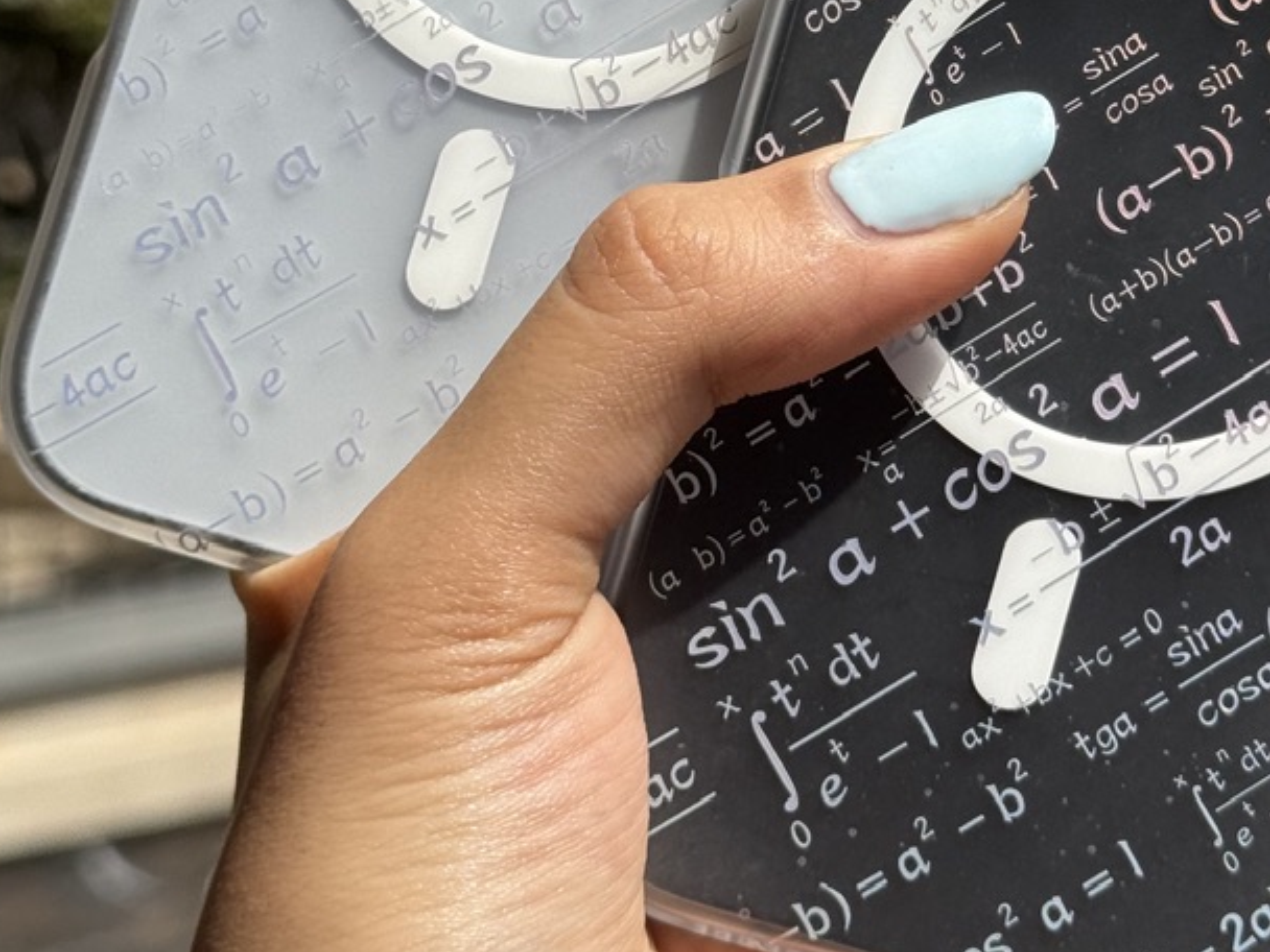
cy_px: 23
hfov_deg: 19.4
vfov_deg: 14.4
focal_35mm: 101
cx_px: 904
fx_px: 3706
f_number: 1.78
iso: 80
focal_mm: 6.76
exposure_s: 1/6536
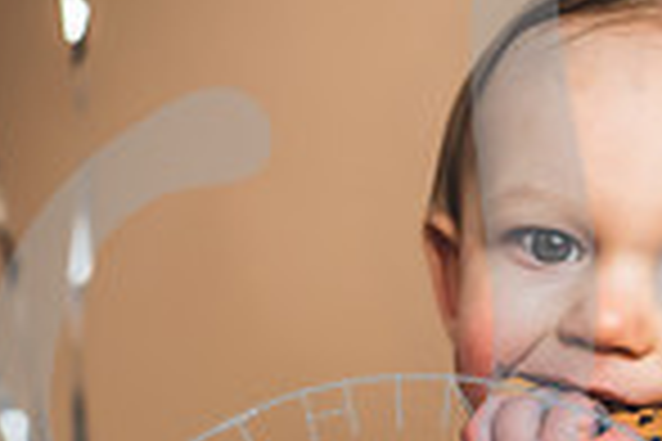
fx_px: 2813
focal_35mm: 153
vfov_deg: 8.9
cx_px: 621
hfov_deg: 13.3
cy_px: 450
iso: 200
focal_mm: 50
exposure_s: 1/125
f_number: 2.8
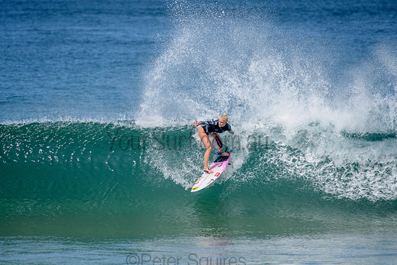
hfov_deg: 3.6
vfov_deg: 2.4
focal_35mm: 566
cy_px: 132
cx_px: 186
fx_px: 6245
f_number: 6.3
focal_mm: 500
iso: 250
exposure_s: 1/2500
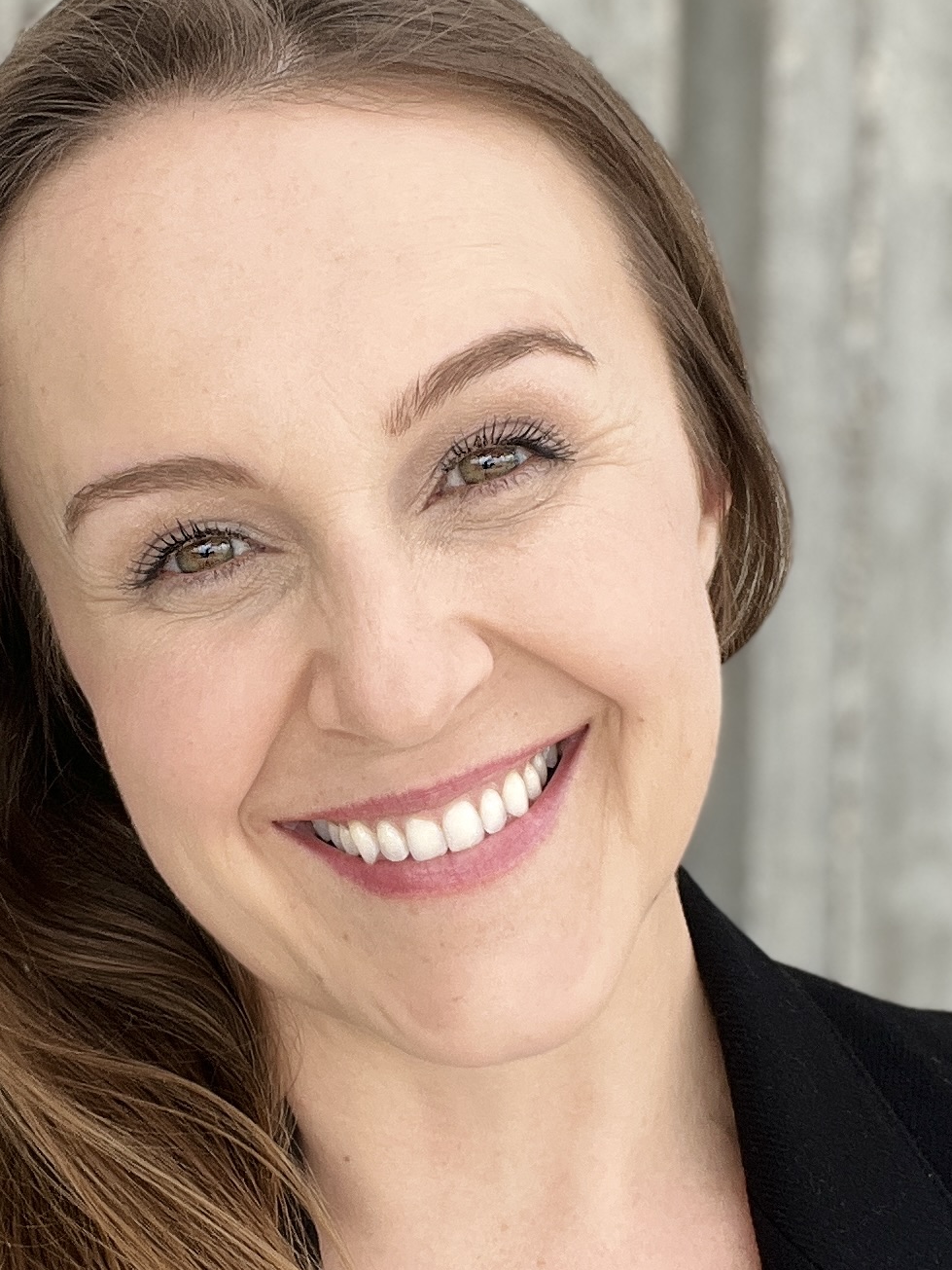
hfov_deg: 20.7
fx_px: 2603
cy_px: 735
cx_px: 348
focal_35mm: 71
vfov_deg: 27.4
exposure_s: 1/222
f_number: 2.2
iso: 25
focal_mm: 2.71
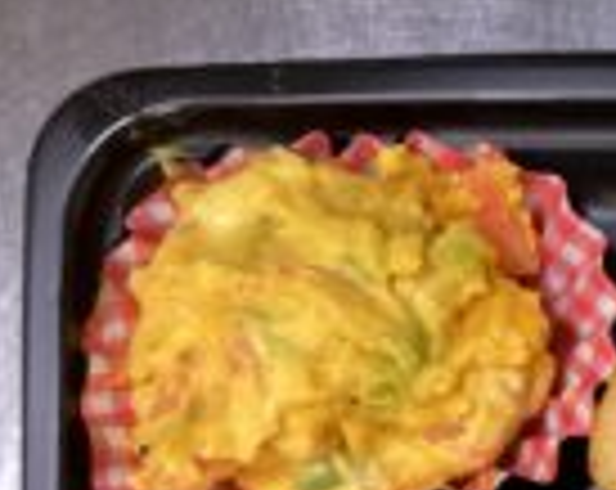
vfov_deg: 17.5
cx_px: 834
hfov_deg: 20.7
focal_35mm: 83
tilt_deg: -86.2
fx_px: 1510
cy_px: 609
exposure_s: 1/60
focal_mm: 3.3
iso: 200
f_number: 2.4
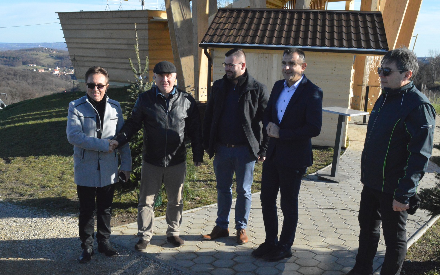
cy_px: 144
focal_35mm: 37
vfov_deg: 34.4
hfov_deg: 52.7
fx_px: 444
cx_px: 219
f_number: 18
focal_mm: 24
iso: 3200
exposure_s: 1/1250
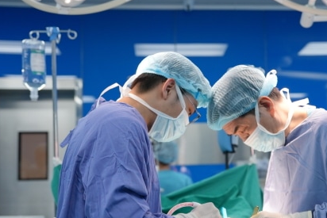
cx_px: 215
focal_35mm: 61
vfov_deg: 22.2
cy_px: 131
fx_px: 554
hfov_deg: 32.6
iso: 640
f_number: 2.8
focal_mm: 37
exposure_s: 1/160
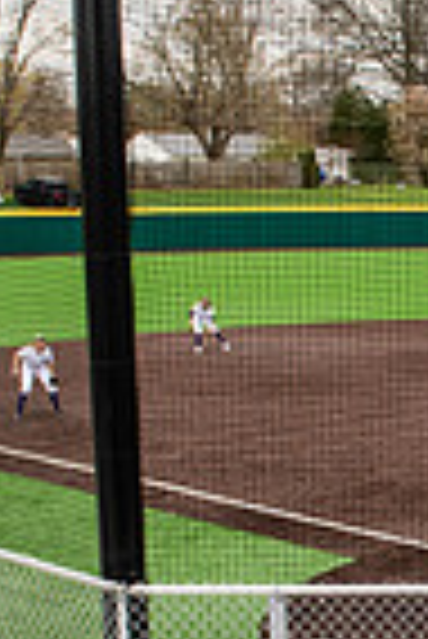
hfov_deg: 13.2
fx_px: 1743
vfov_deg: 20.6
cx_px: 649
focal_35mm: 98
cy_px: 506
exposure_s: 1/1250
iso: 400
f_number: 4.5
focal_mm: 24
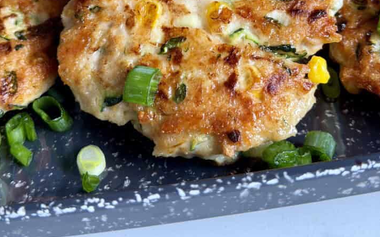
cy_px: -5
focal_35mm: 69
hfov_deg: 29.8
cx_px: 191
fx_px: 714
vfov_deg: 18.3
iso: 100
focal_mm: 6.8
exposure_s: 1/64
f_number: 1.8
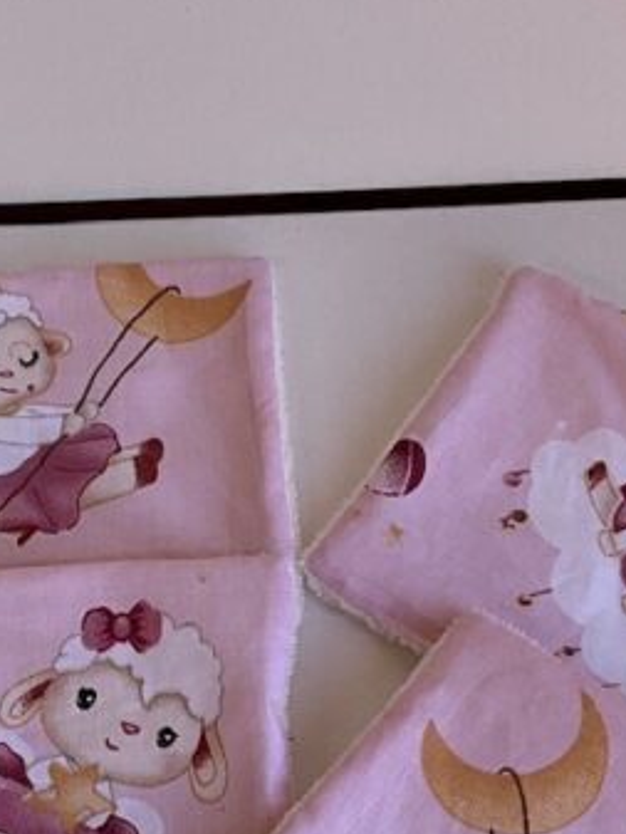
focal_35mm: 88
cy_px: 854
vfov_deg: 21.4
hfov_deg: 16.7
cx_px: 146
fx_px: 2121
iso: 20
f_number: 1.8
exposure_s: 1/197
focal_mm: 3
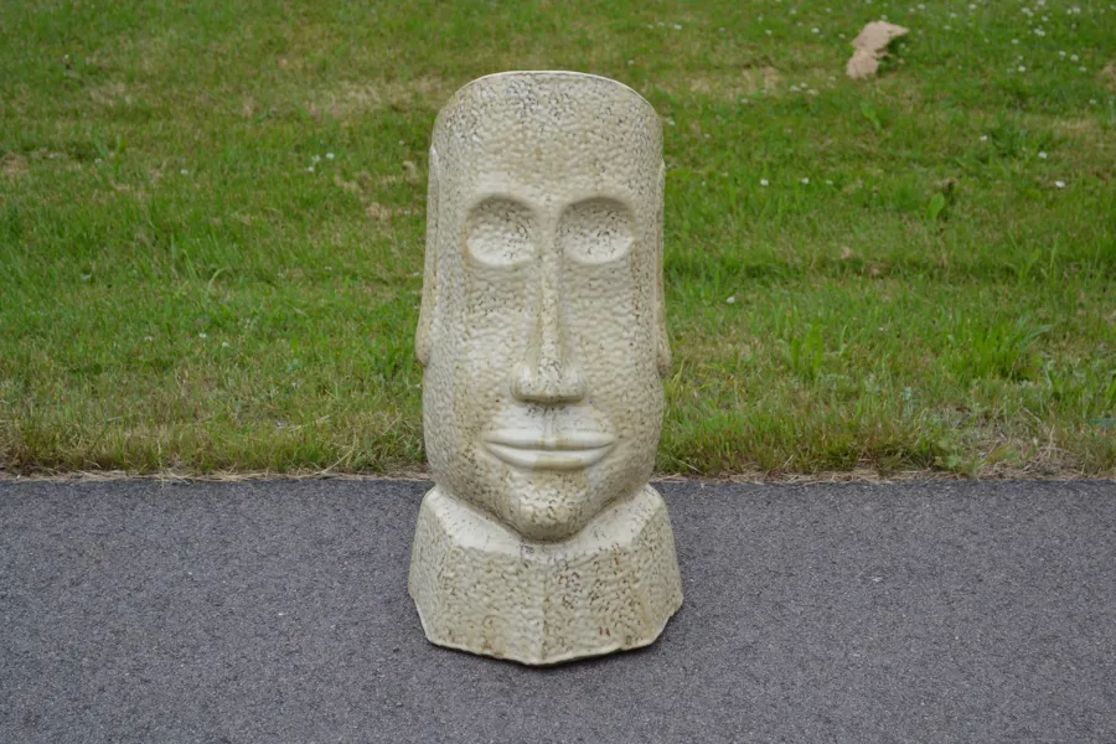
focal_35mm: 72
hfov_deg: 28.1
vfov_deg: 18.9
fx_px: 2232
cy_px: 372
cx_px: 558
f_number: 6.3
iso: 100
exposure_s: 1/160
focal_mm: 48
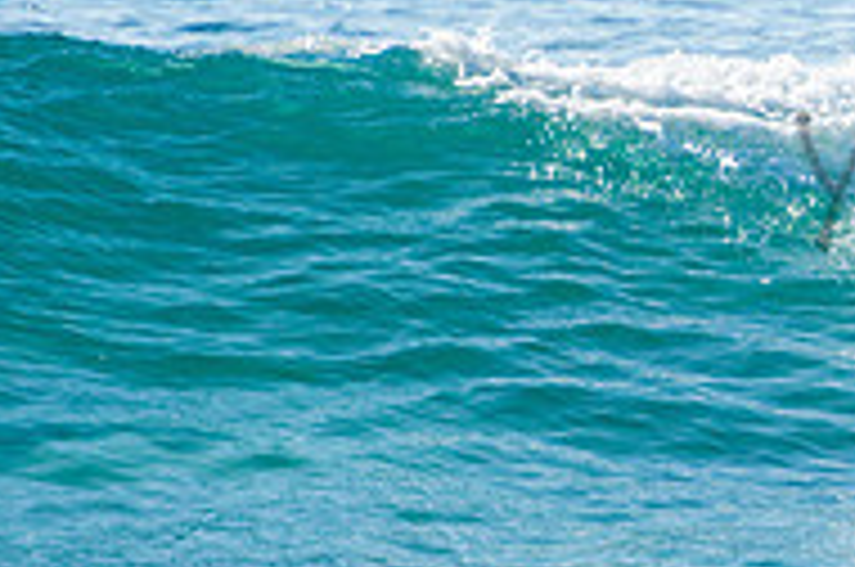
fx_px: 43531
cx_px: 1260
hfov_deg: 1.1
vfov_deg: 0.7
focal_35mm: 1836
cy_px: 142
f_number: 5.6
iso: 220
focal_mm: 400
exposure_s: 1/1250
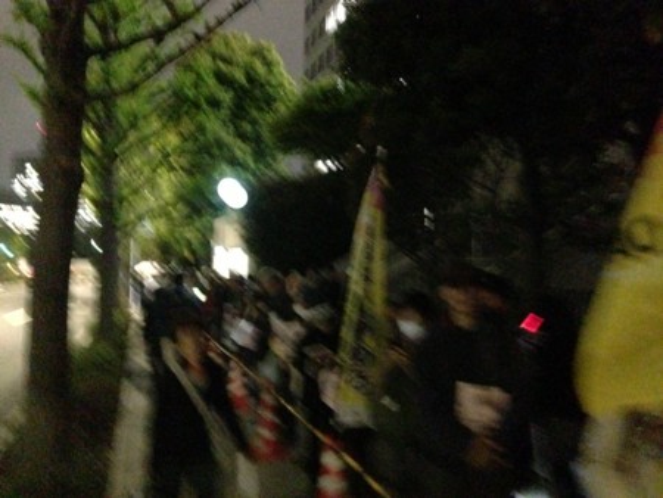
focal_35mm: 33
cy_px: 249
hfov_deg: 55.3
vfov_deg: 43.0
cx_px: 332
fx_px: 632
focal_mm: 4.13
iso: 3200
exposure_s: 1/15
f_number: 2.4
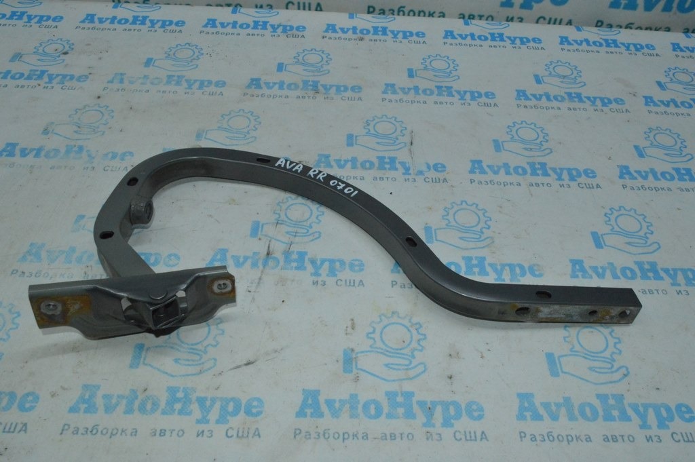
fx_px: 579
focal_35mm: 30
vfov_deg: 43.5
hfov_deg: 62.0
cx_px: 348
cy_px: 231
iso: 4000
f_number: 16
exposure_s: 1/200
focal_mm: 20
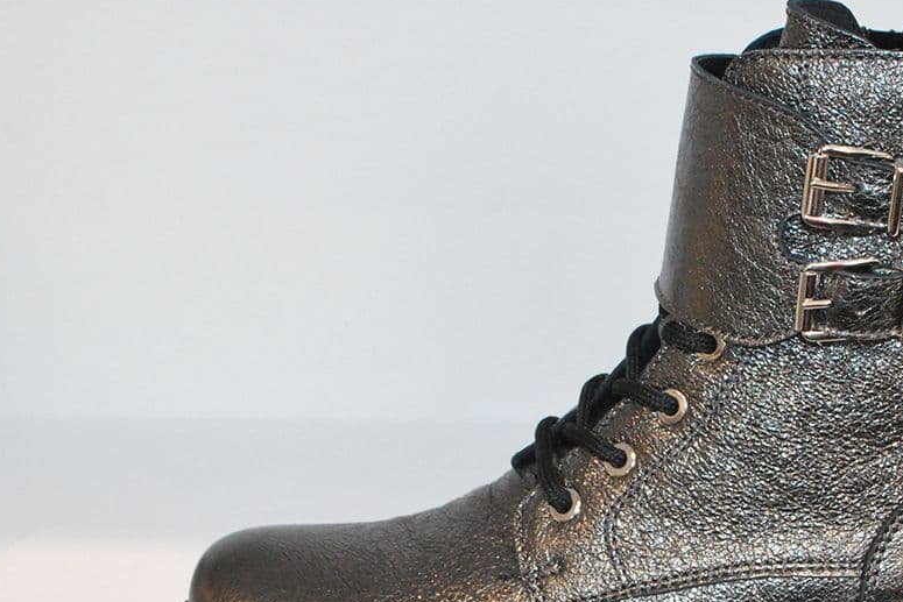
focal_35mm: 65
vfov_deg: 20.9
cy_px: 402
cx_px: 650
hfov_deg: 30.6
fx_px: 1631
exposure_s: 1/200
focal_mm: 28
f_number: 6.3
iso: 1600
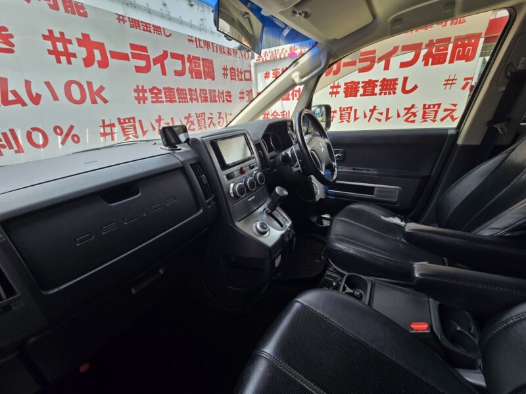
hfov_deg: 106.2
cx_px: 263
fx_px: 198
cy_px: 197
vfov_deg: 89.9
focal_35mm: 13
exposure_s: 1/341
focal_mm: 2.2
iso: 50
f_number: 2.2
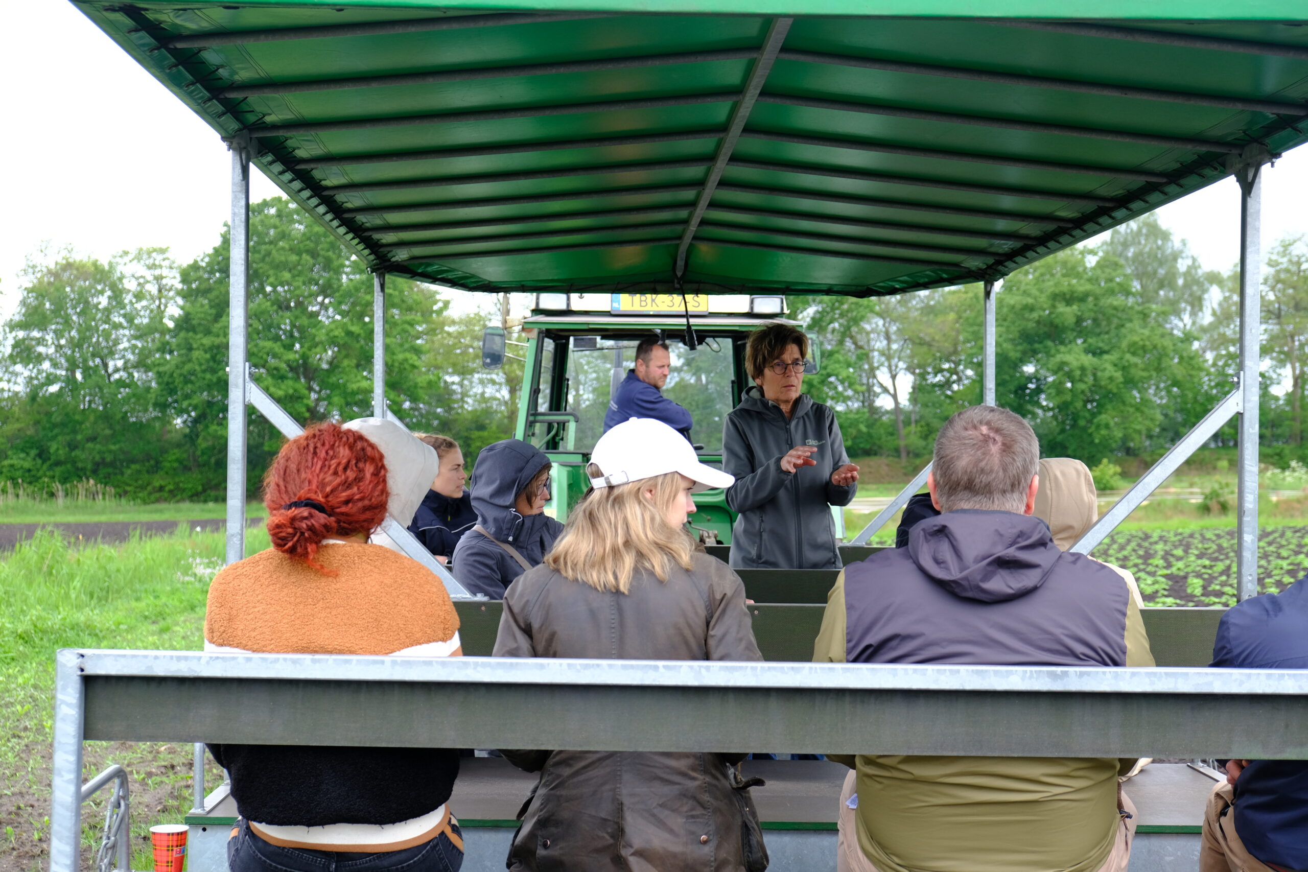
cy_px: 436
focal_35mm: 51
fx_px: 1853
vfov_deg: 26.5
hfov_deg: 38.9
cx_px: 654
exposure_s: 1/250
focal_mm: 34.3
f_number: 4
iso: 320
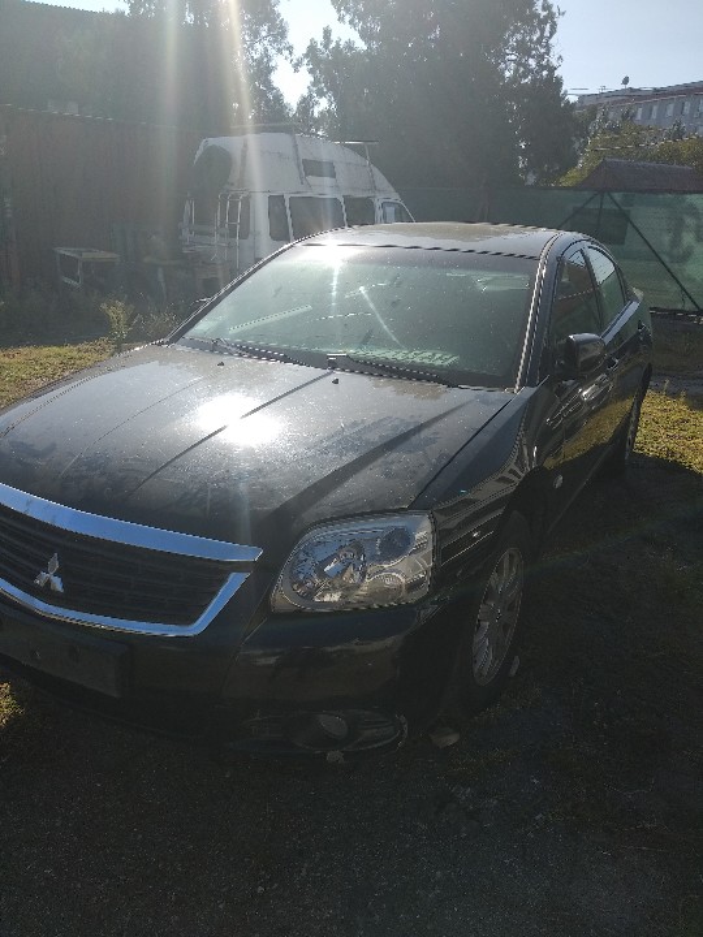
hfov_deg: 53.1
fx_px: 704
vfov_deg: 67.3
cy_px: 468
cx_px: 352
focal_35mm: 26
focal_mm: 3.81
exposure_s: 1/1216
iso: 125
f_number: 2.2
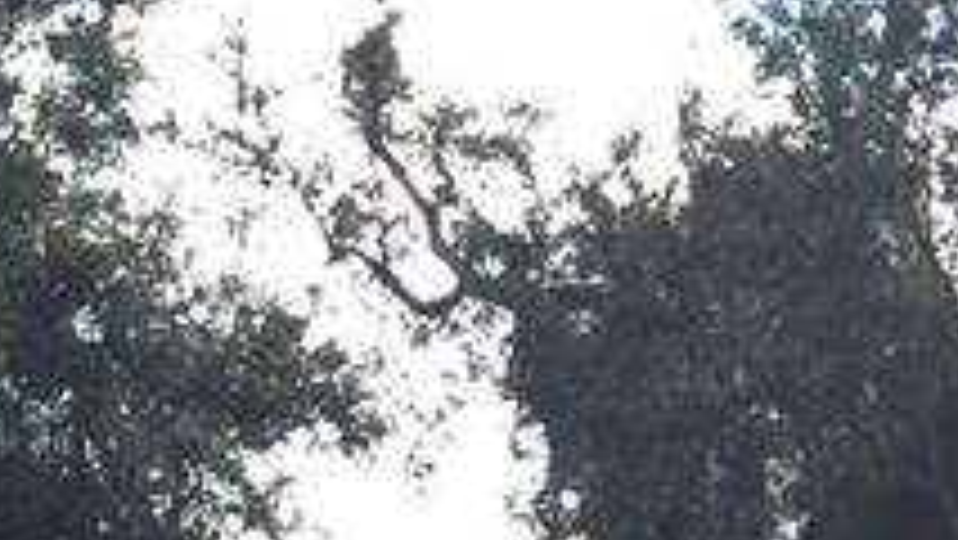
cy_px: 1454
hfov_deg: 17.8
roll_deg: +1.7
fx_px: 2897
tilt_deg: -2.0
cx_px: -216
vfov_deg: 9.1
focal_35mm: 114
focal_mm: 4.15
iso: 32
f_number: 2.2
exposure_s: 1/542
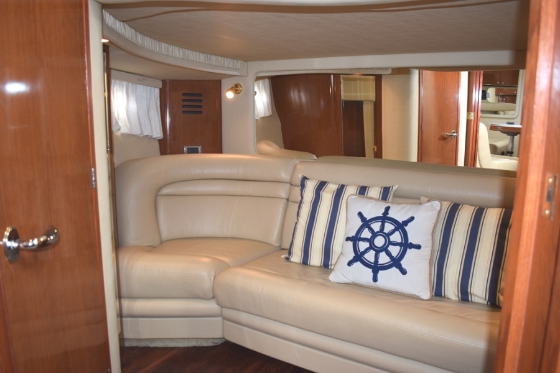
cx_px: 280
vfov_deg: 47.9
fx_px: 420
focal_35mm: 27
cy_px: 186
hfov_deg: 67.4
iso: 1400
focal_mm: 18
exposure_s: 1/60
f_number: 3.5
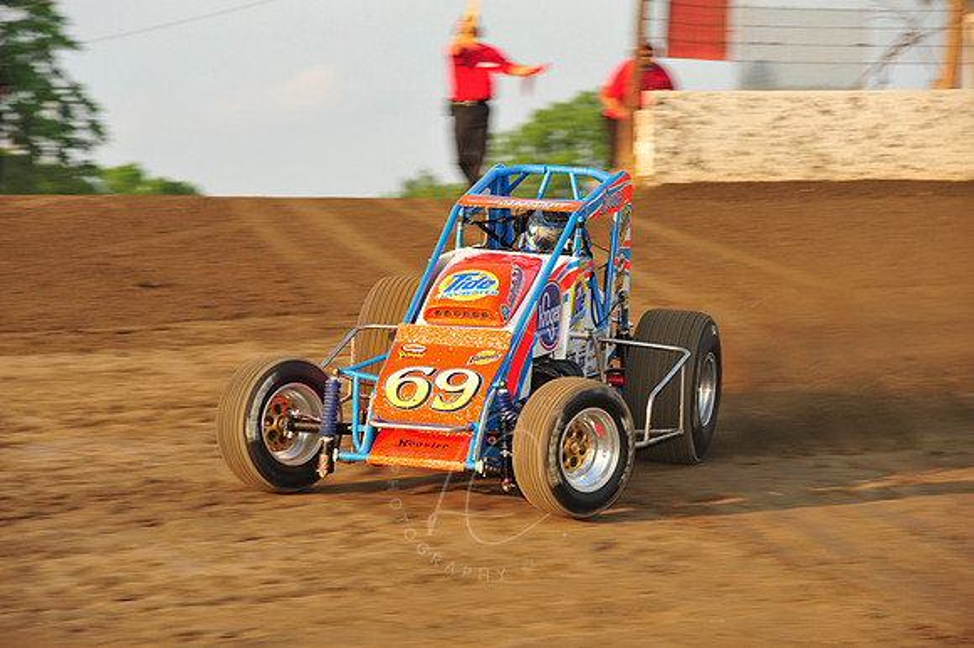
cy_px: 324
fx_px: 4191
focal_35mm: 155
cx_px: 487
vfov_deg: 8.8
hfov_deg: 13.3
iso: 400
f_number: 8
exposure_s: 1/320
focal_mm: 155
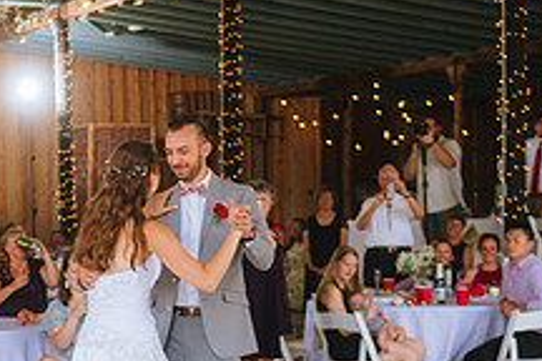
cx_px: 65
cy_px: 290
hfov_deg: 21.3
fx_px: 1415
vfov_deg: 14.5
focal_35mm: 94
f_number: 2.8
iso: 160
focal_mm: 35
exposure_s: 1/160
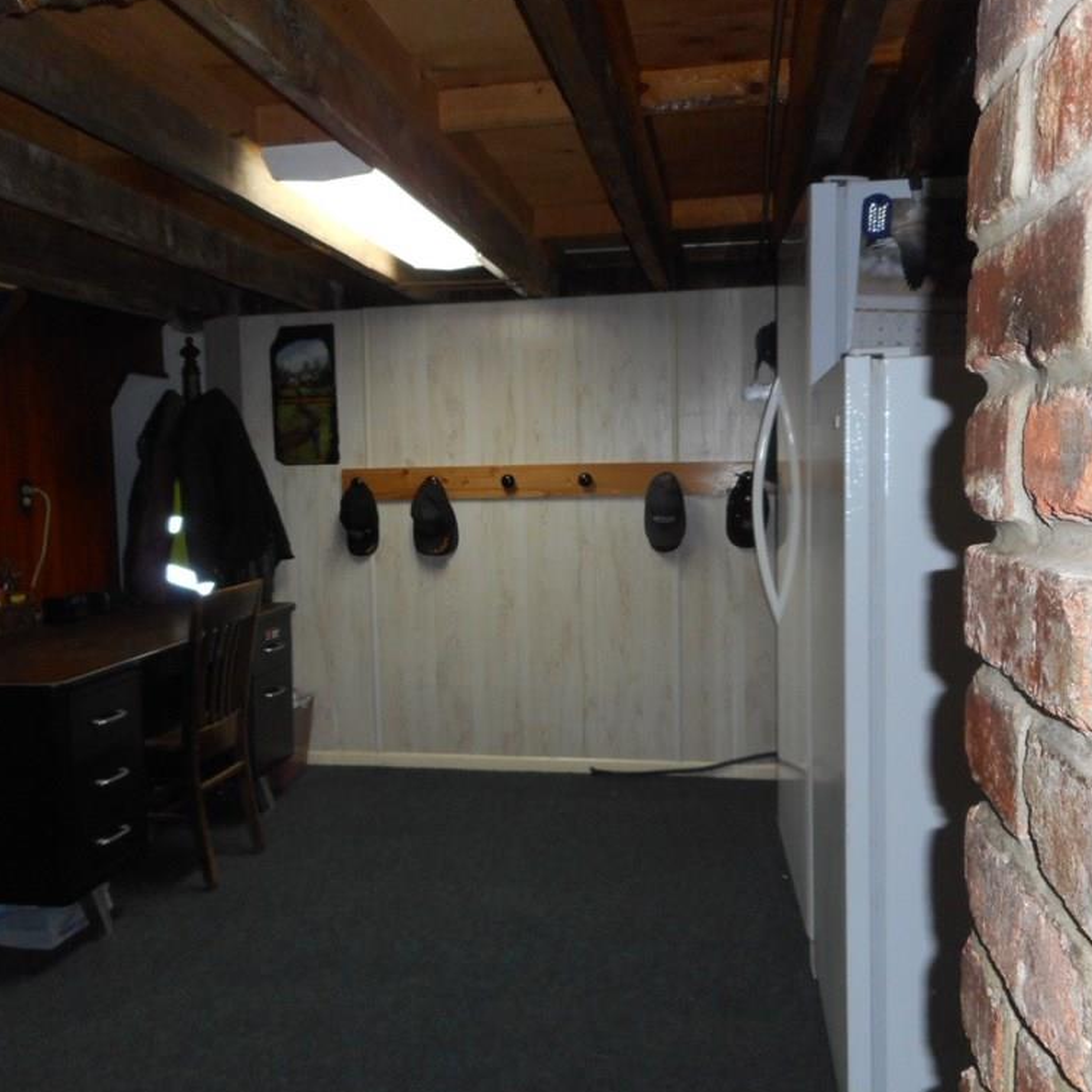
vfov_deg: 54.0
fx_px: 1071
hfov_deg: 54.0
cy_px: 546
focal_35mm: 30
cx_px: 504
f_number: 3.7
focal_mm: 4.5
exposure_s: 1/25
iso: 200
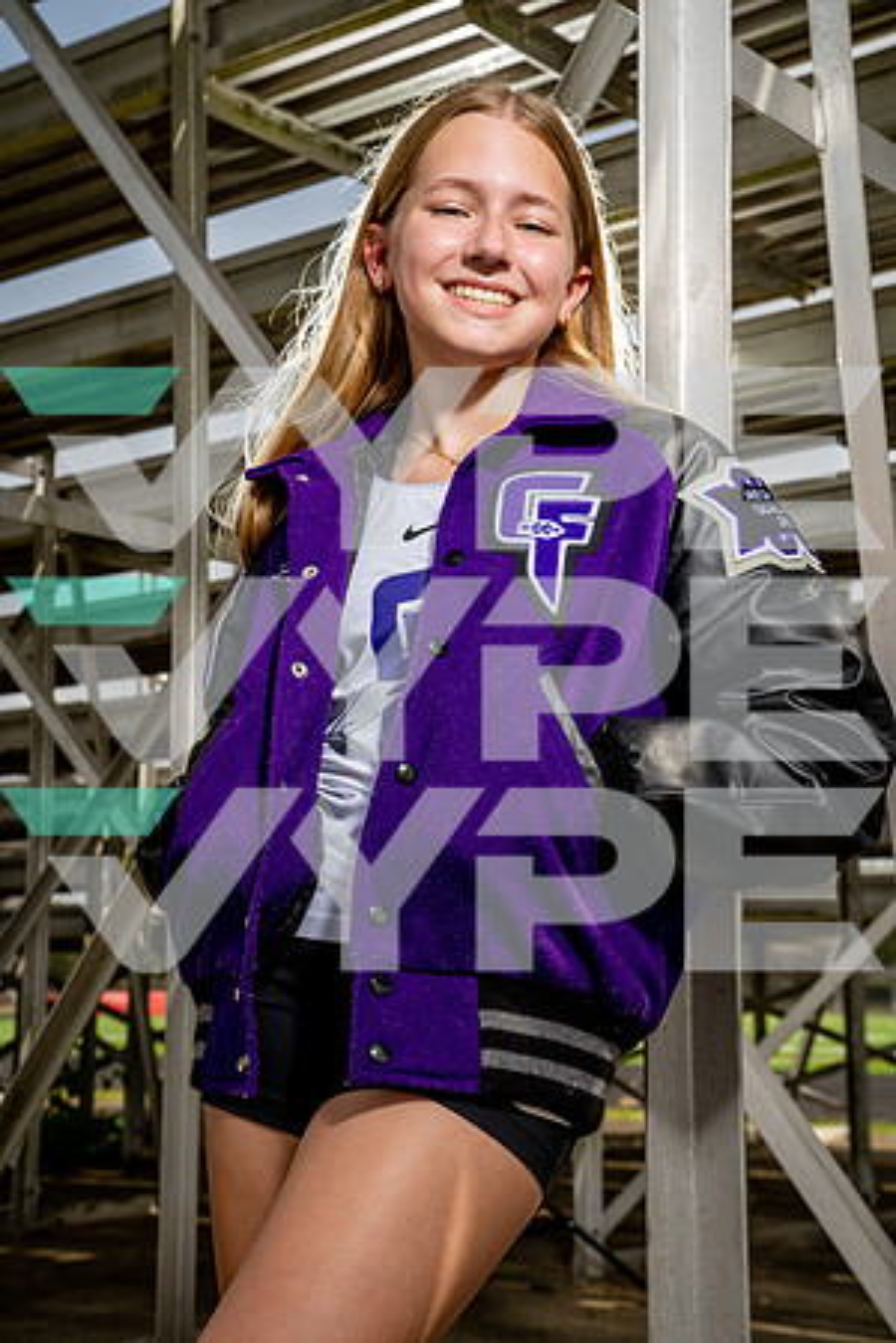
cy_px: 672
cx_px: 448
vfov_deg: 35.1
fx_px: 2128
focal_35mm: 57
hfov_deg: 23.8
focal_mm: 57
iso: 100
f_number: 8
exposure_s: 1/250
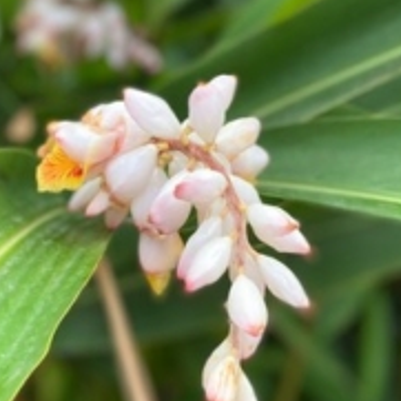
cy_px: 120
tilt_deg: +8.1
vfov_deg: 27.9
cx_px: 97
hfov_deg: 27.7
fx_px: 799
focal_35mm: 61
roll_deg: +0.6
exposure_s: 1/183
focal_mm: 4.25
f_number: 1.8
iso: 32
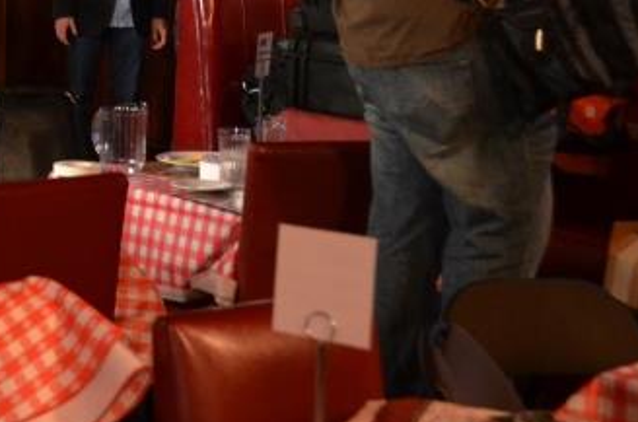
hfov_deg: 18.5
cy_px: 4
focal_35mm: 103
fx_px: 1821
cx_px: -181
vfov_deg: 13.1
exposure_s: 1/20
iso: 1600
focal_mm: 22
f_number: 3.8
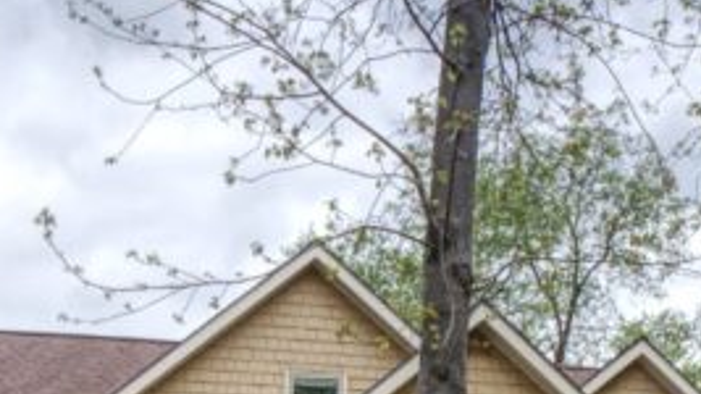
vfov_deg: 13.6
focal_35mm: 74
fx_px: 1375
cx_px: 285
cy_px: 822
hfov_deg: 28.5
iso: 200
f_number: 8
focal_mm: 8
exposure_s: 1/30
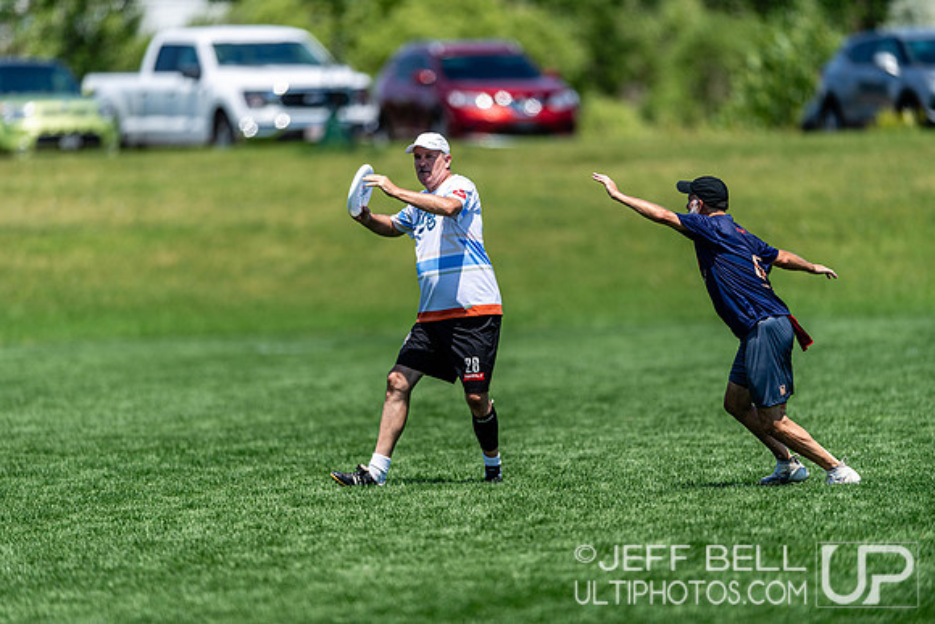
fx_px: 10391
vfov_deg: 3.4
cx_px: 468
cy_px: 312
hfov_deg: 5.2
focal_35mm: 400
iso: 110
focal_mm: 400
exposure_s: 1/2000
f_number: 2.8
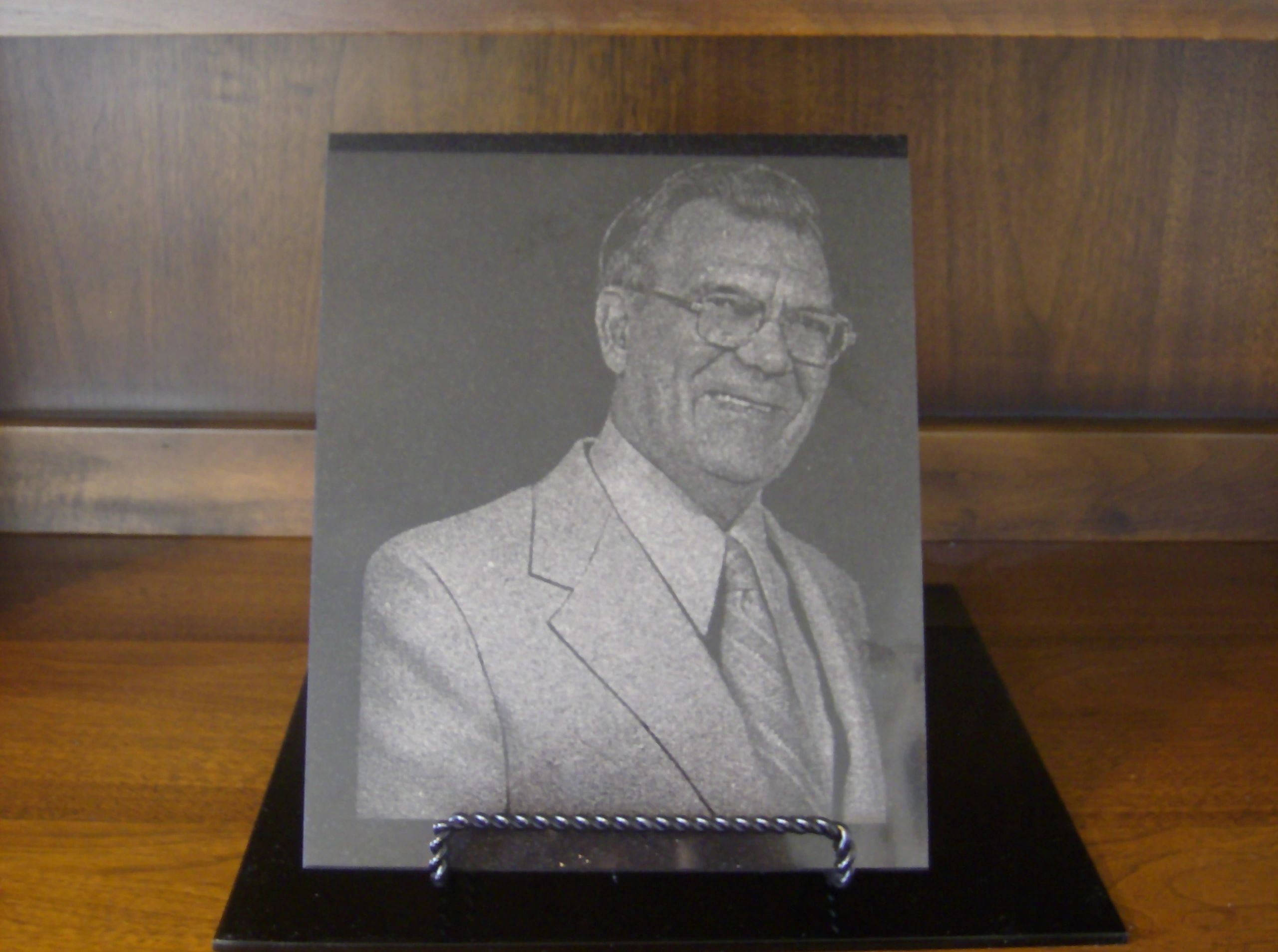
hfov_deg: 41.3
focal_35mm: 46
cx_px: 639
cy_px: 476
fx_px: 1694
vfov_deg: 31.4
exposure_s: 1/1.9
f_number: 3.1
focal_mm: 7.7
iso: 200
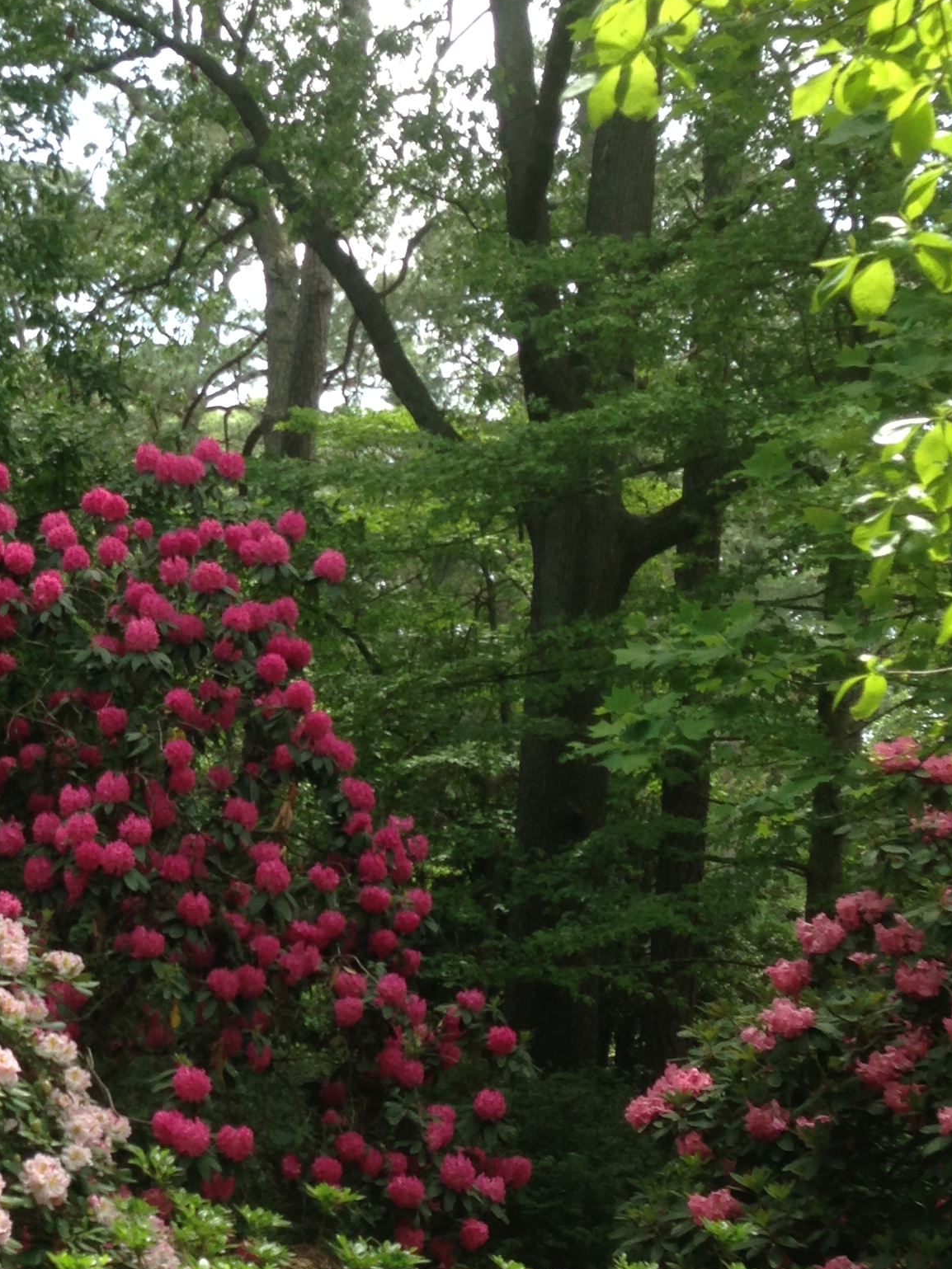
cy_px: 714
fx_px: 2567
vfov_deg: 27.8
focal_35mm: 70
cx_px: -9
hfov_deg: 20.3
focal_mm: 4.12
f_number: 2.4
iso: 50
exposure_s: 1/310
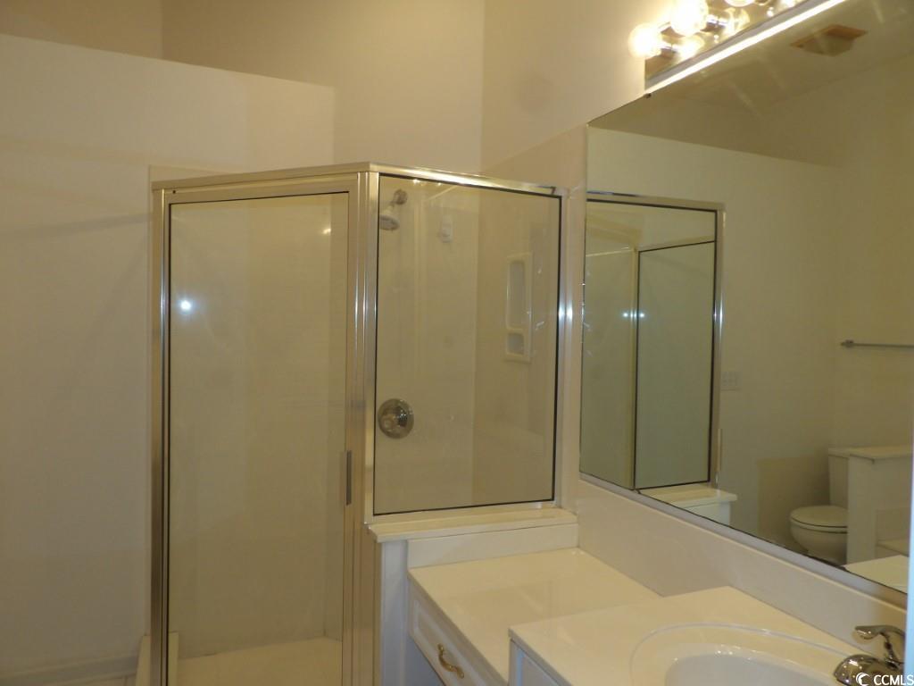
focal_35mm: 24
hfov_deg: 71.6
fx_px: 634
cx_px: 457
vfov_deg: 56.8
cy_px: 343
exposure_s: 1/33
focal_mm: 4.3
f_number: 3.2
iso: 200
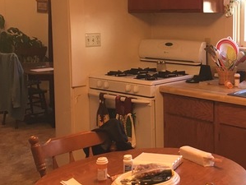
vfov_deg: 23.6
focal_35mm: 62
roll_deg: +0.6
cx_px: 223
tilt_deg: -5.3
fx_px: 441
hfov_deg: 29.8
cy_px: 62
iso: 80
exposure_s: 1/30
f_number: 2.2
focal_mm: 4.15
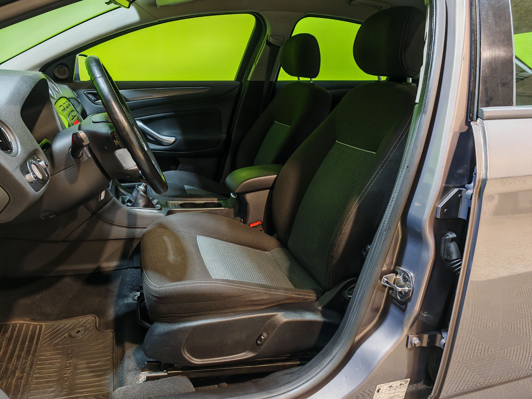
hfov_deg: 65.3
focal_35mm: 27
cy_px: 200
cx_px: 266
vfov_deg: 51.4
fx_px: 415
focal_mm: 6.83
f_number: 2
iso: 125
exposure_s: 1/50
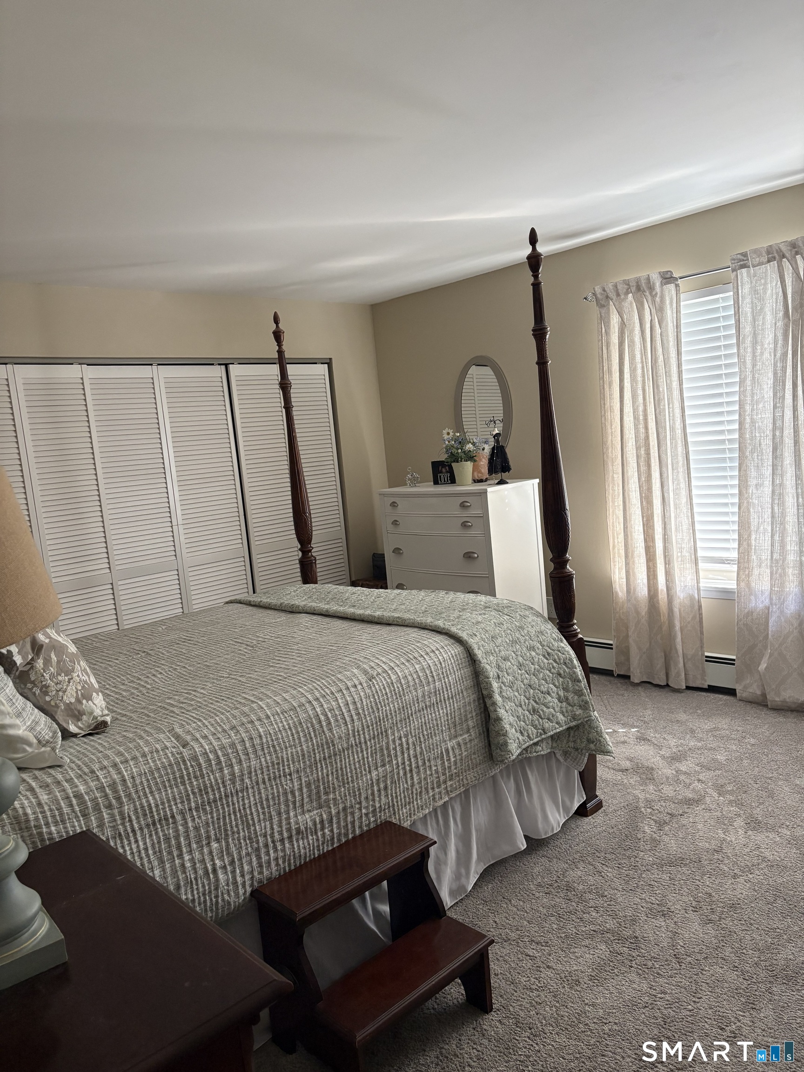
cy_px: 536
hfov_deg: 53.1
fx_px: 805
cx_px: 402
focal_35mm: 26
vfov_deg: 67.3
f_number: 1.6
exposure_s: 1/120
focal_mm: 5.96
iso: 250
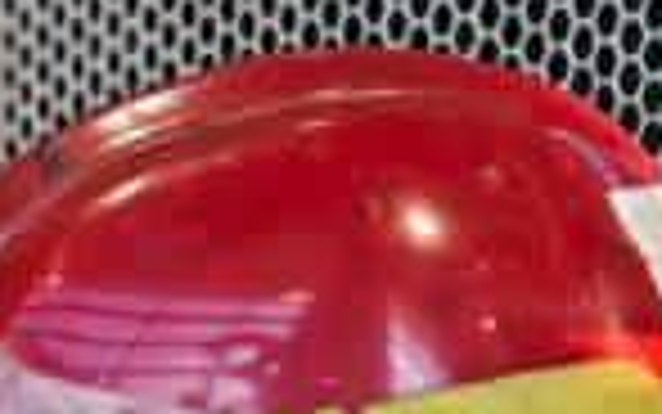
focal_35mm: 316
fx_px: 5703
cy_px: 810
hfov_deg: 6.6
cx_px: -81
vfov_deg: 4.1
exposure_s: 1/30
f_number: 2.8
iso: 40
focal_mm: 6.6
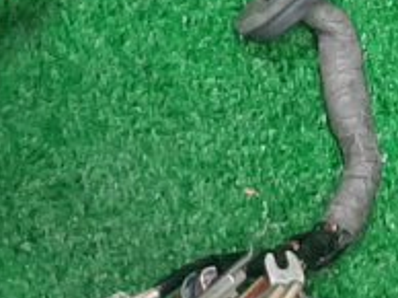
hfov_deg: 8.8
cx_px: -706
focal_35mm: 193
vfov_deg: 7.7
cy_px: 257
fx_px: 2216
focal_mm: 3.93
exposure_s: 1/50
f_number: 1.7
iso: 130
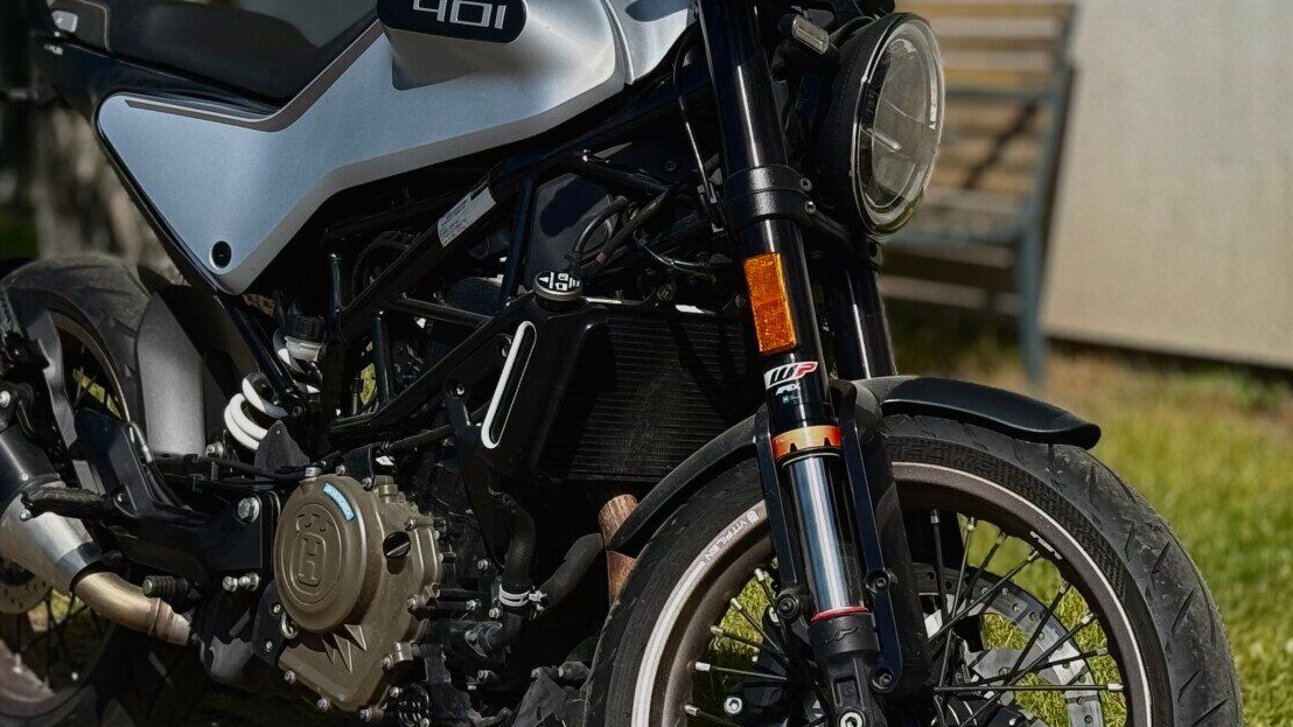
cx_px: 538
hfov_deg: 23.1
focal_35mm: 92
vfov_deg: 13.1
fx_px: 3154
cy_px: 324
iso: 100
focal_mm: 6.76
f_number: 1.78
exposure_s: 1/4878
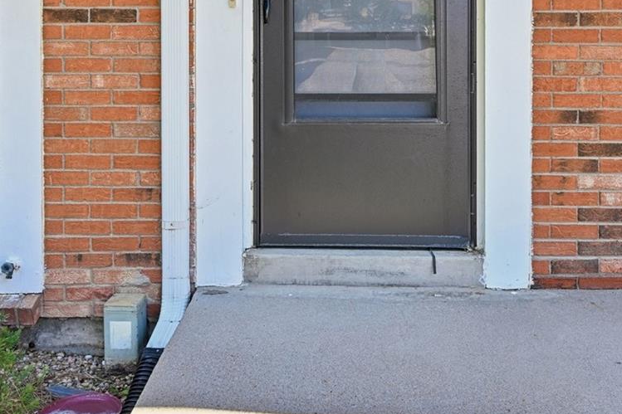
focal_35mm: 47
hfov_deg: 41.8
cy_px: 37
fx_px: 812
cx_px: 358
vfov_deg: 27.5
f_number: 10
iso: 220
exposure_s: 1/25
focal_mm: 22
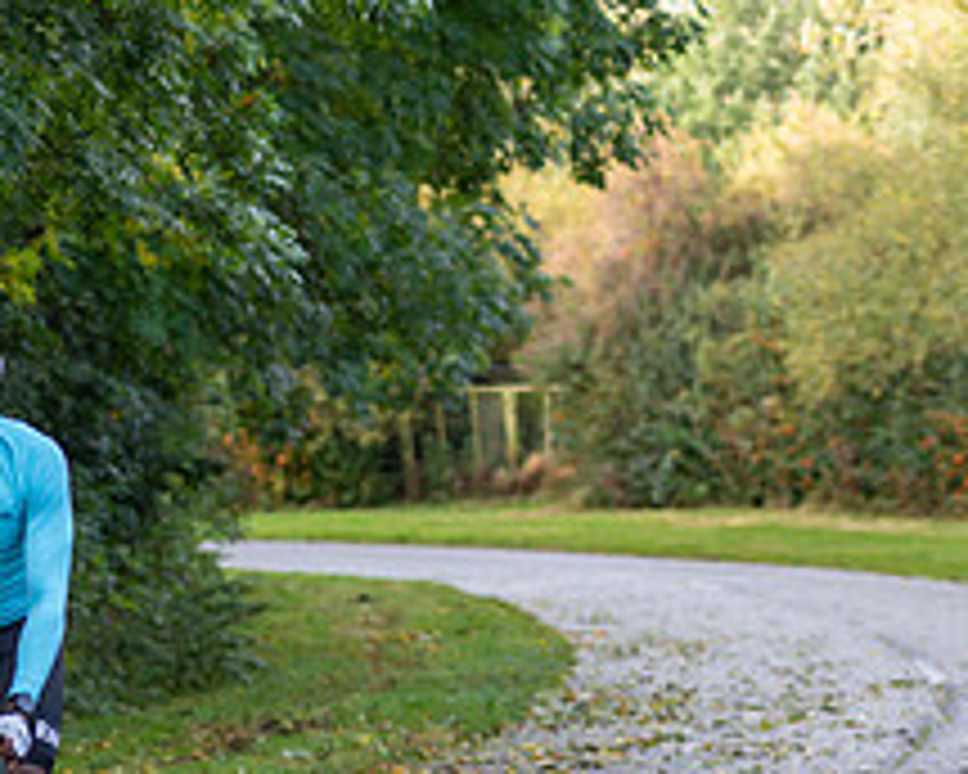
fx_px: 5071
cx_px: -63
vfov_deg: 8.7
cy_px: 565
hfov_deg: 10.8
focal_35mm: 177
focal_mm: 70
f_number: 2.8
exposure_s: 1/400
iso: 200
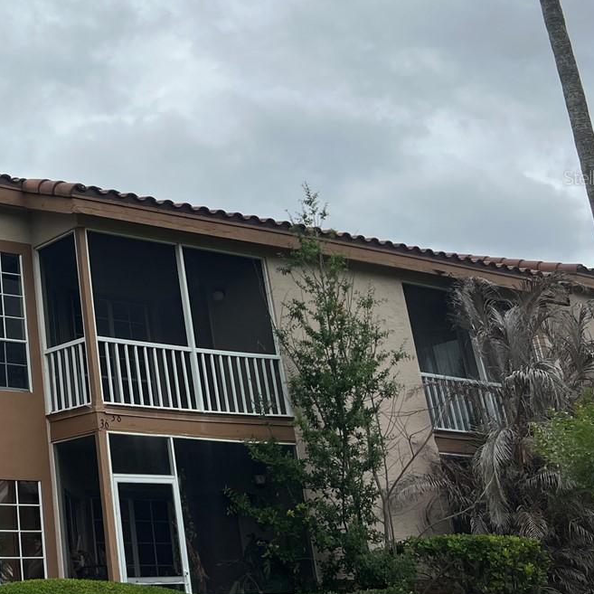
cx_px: -74
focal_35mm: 56
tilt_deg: +22.5
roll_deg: +2.2
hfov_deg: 27.7
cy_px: 177
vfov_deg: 30.2
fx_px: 1087
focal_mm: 5.7
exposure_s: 1/4831
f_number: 1.5
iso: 50
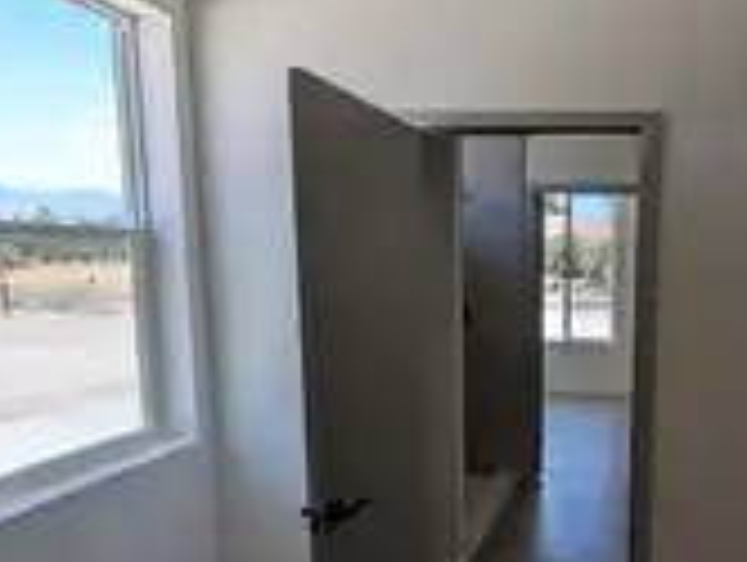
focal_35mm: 29
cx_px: 590
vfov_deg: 47.9
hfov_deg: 57.4
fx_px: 627
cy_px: 348
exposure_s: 1/861
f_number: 1.7
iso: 52
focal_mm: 2.02
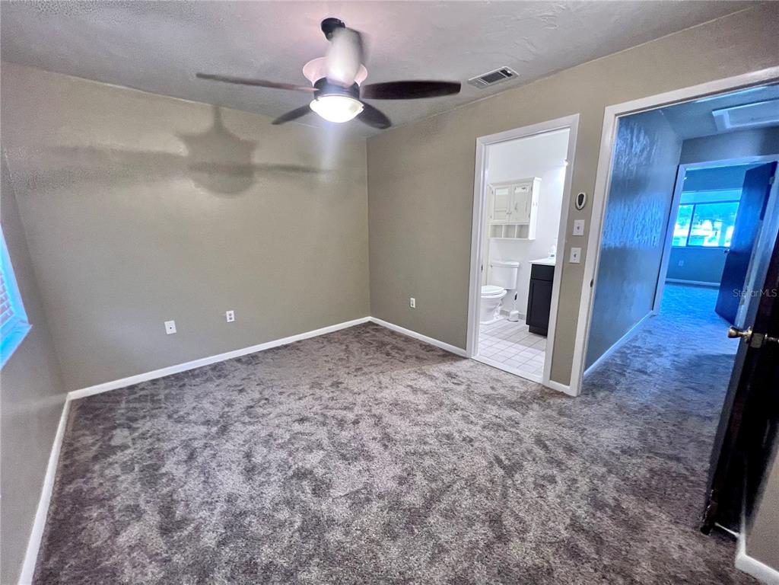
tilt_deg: -13.5
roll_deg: +0.7
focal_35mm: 13
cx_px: 390
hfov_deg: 106.2
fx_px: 293
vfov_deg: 89.9
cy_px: 292
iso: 320
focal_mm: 1.57
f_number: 1.8
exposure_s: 1/60
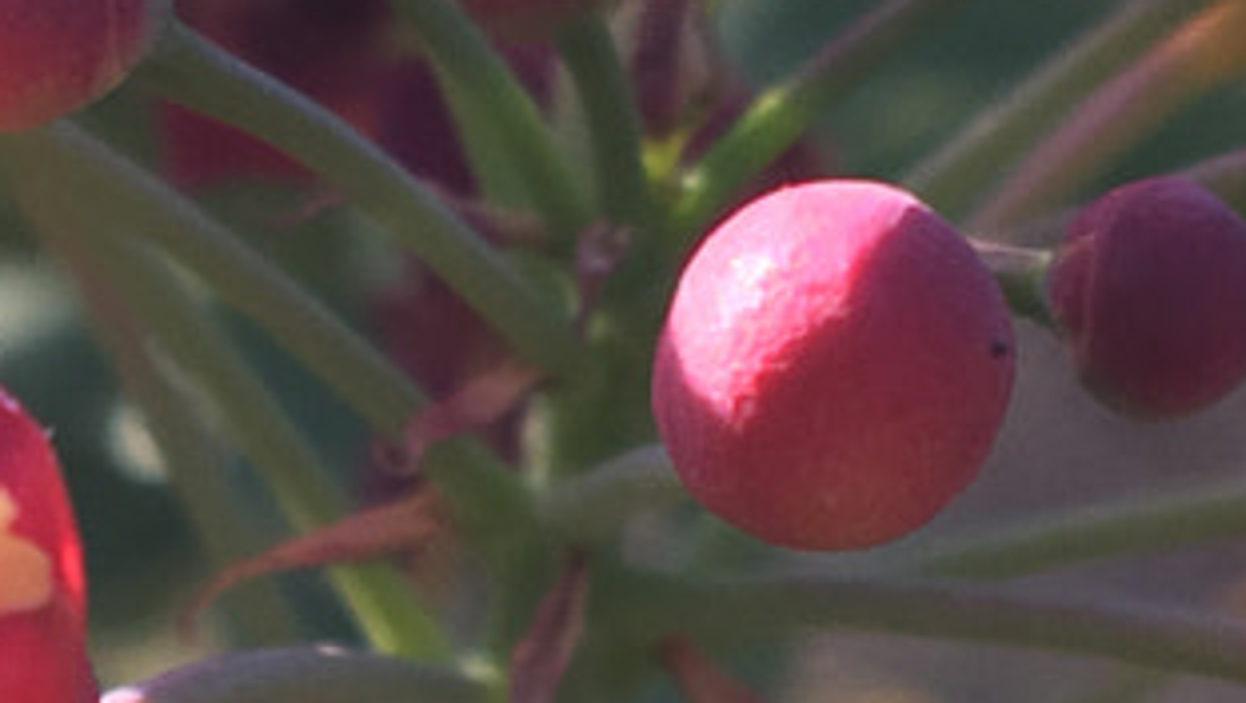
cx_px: 232
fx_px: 5356
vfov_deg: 7.5
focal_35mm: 162
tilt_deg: -12.2
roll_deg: -0.4
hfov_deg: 13.2
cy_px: 615
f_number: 2.2
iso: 25
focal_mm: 4.15
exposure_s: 1/170
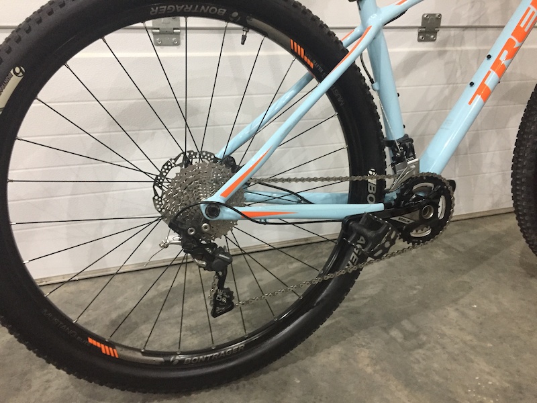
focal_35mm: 29
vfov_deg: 48.2
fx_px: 450
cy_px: 202
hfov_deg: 61.7
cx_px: 268
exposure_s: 1/15
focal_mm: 4.15
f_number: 2.2
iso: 250
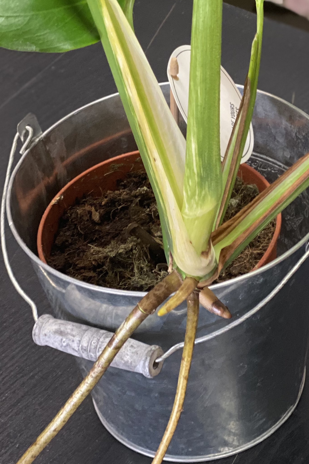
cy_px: 41
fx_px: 1365
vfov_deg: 18.9
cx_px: 242
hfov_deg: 12.9
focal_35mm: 106
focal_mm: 6
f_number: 2
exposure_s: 1/33
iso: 125
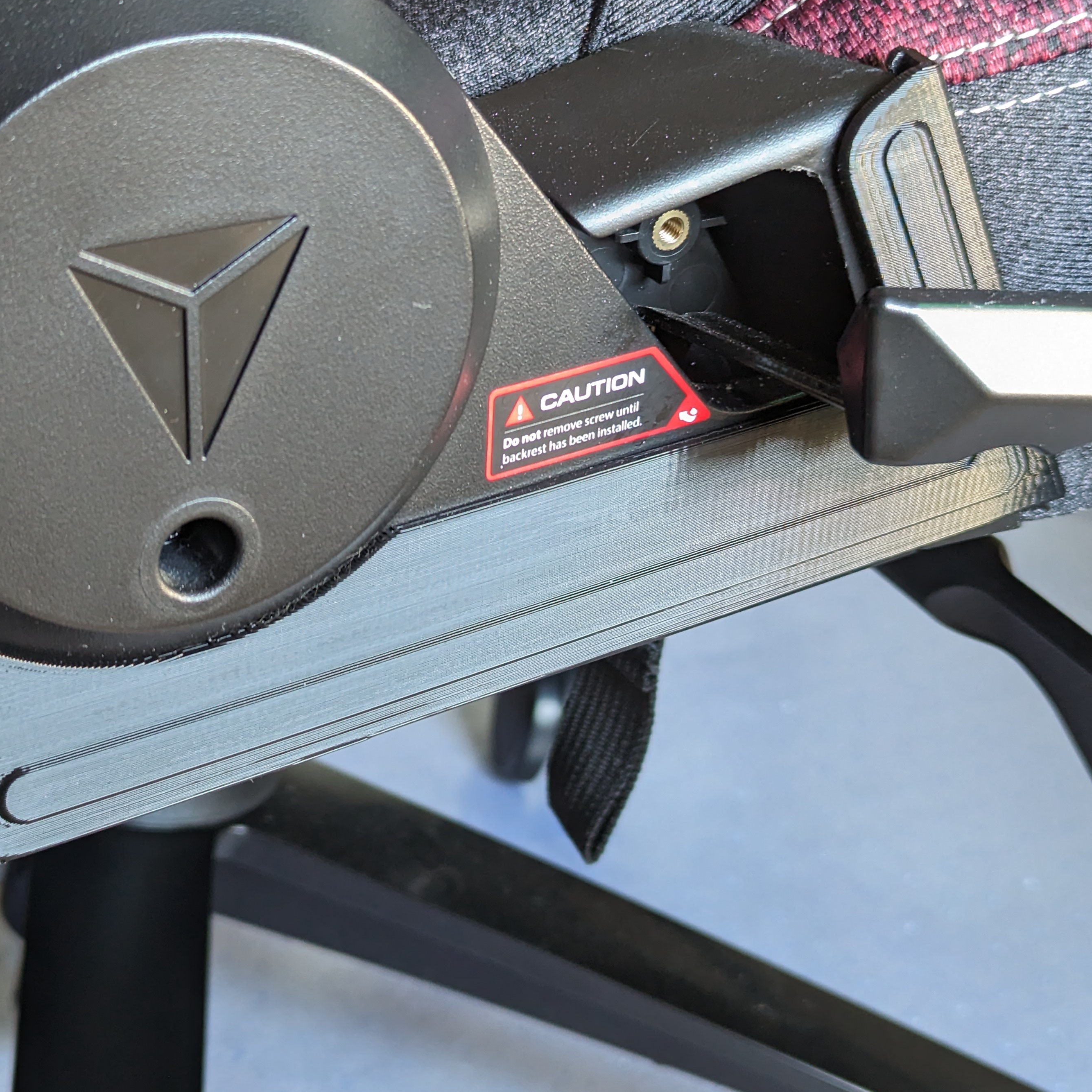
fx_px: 2320
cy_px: 493
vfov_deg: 26.5
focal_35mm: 65
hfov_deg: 26.4
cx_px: 428
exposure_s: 1/21.6
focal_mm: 6.81
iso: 200
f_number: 1.85
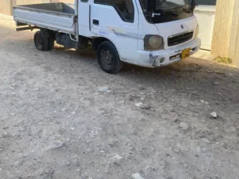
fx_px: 242
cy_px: 55
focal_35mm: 35
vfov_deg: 40.1
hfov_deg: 52.6
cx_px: 119
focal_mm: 4.25
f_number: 1.8
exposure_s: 1/534
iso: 32
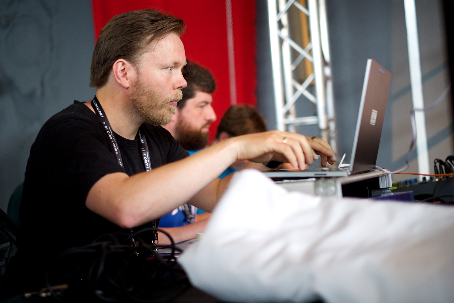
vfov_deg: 25.5
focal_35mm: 53
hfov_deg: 37.5
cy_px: 152
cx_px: 227
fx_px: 668
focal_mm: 35
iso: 400
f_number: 1.4
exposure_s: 1/85
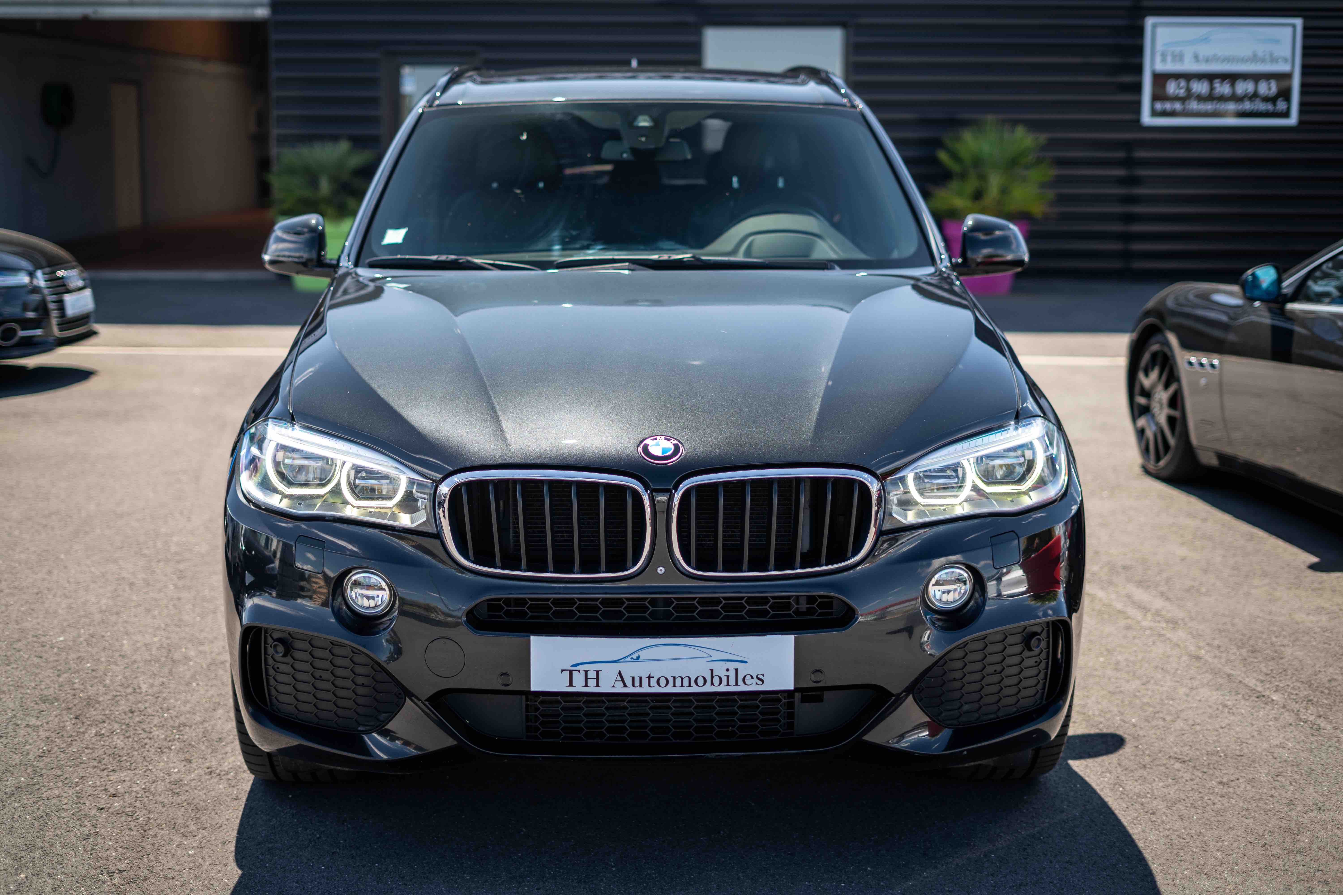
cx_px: 672
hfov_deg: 39.6
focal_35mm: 50
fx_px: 1865
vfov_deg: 27.0
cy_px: 448
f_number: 1.8
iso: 100
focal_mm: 50
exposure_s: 1/640
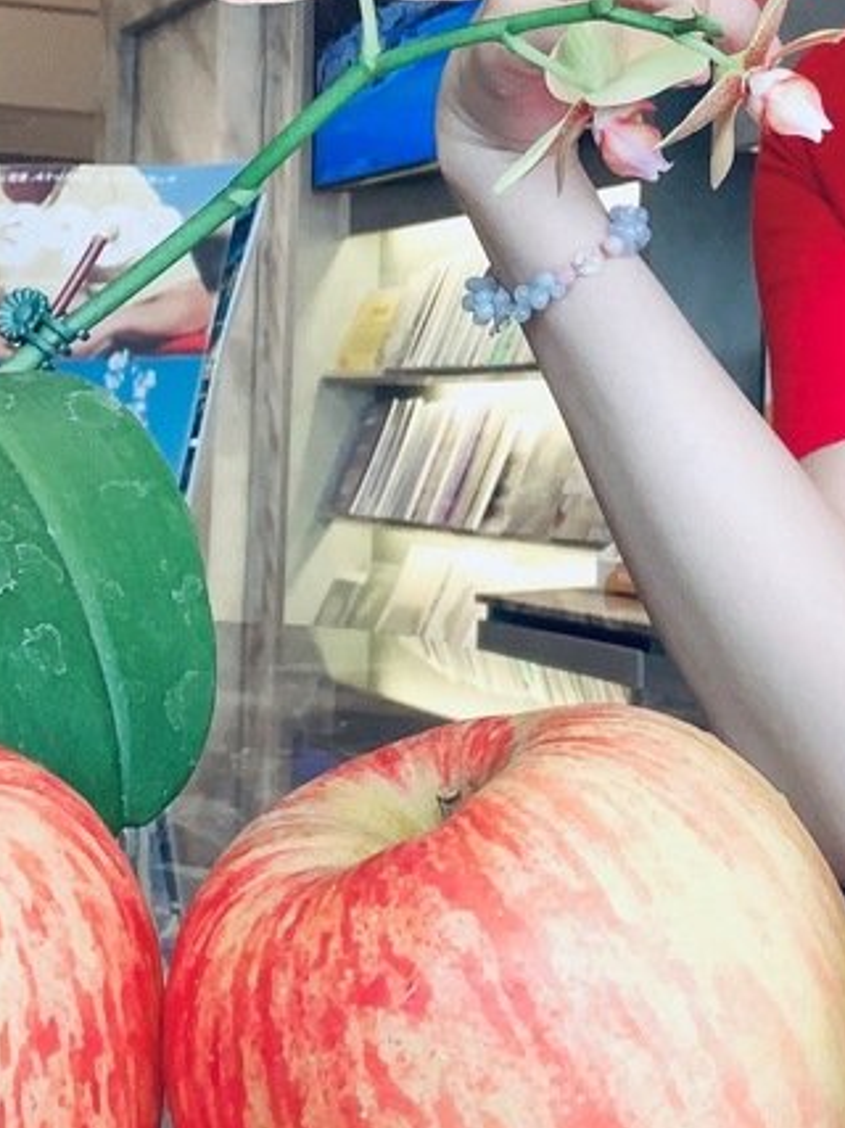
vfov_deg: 31.1
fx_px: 1954
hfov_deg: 24.0
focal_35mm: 60
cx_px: 684
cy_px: 177
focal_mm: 2.87
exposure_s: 1/60
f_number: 2.2
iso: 80
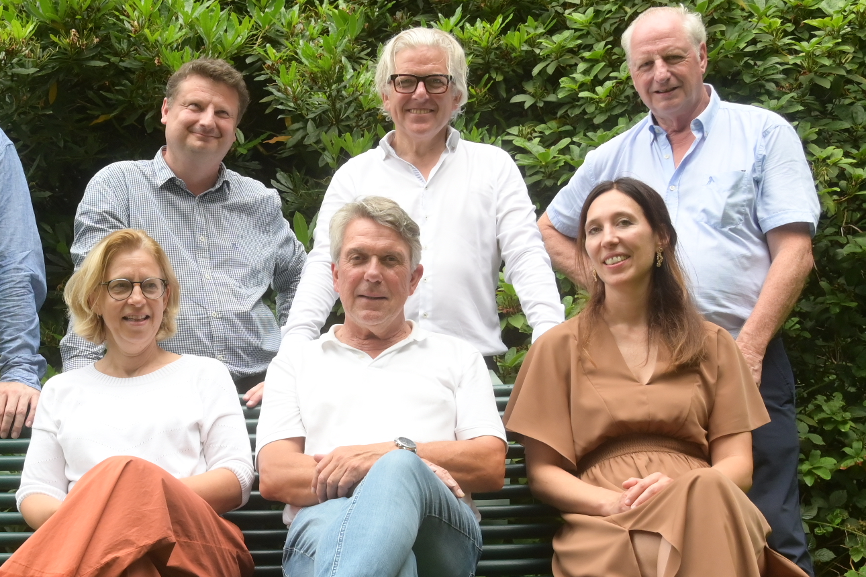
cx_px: 260
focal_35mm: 61
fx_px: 1467
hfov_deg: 32.5
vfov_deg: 22.1
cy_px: 416
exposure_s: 1/1000
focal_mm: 27
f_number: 6.3
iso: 1600
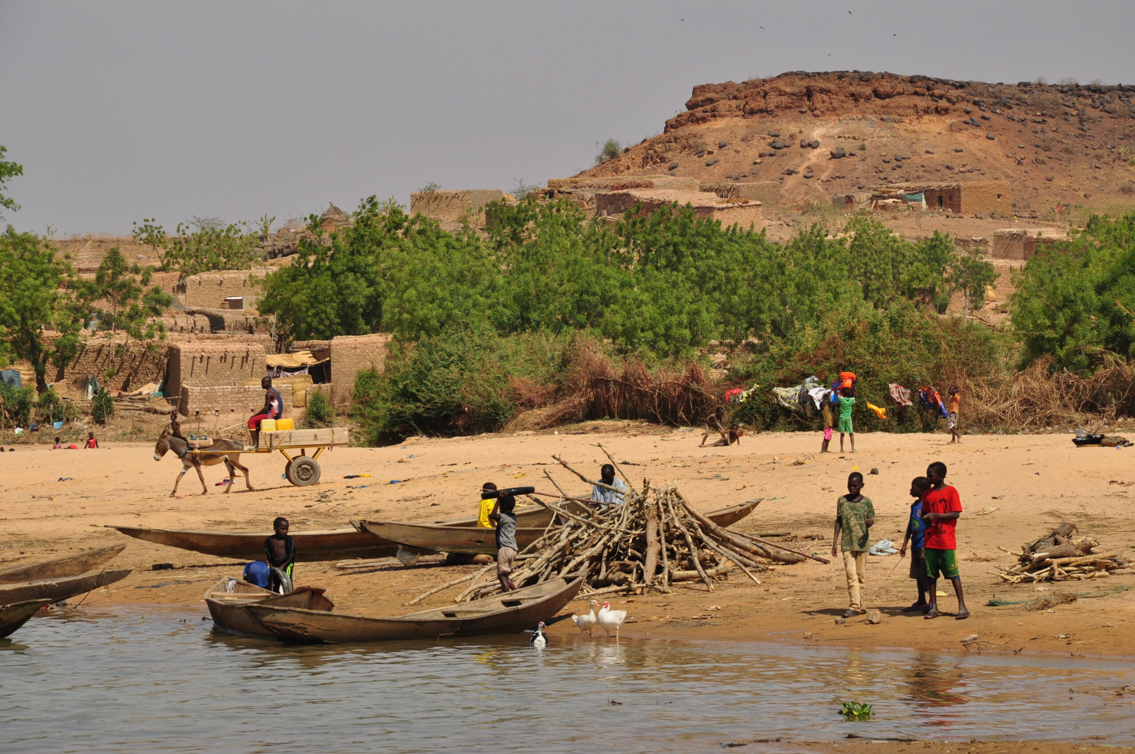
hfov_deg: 13.1
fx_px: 4959
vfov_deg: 8.7
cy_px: 377
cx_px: 568
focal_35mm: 158
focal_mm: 105
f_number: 11
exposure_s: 1/500
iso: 200
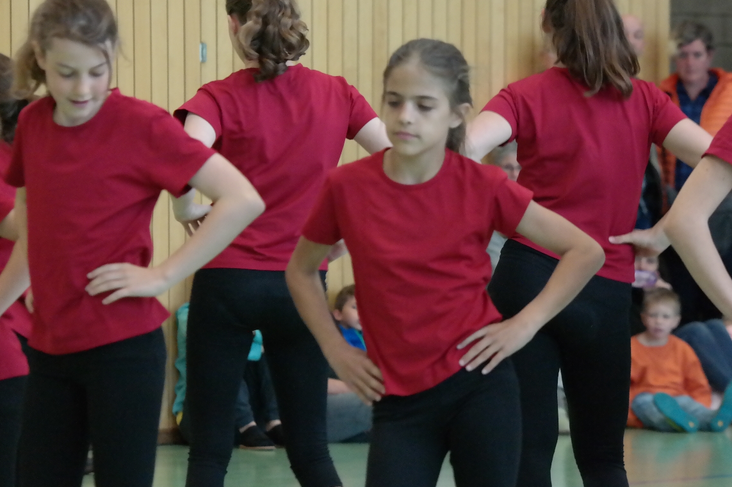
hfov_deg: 7.4
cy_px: 212
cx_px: 418
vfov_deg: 4.9
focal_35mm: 280
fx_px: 5691
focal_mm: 130
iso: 3200
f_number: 5
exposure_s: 1/100
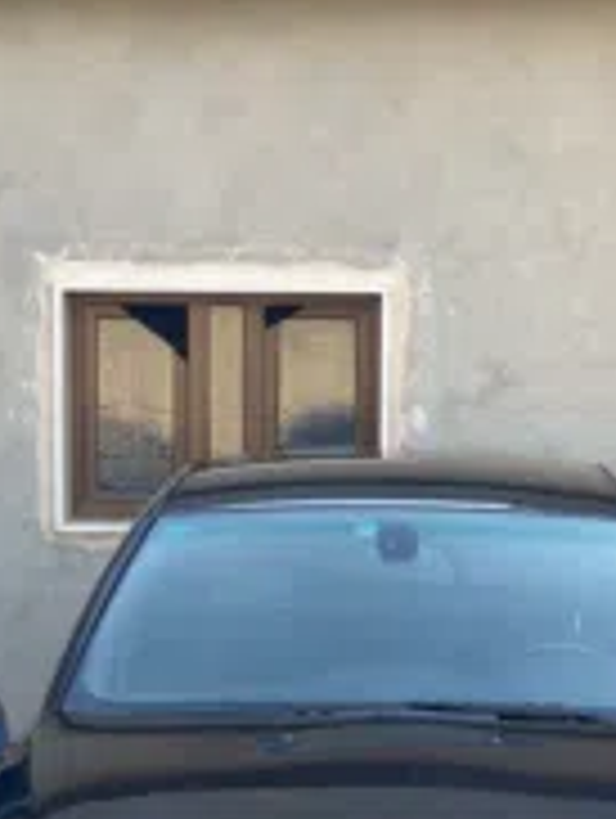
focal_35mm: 114
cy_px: 639
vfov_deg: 17.1
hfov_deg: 13.0
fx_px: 2699
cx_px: 427
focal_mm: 6
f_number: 2
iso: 32
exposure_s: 1/122
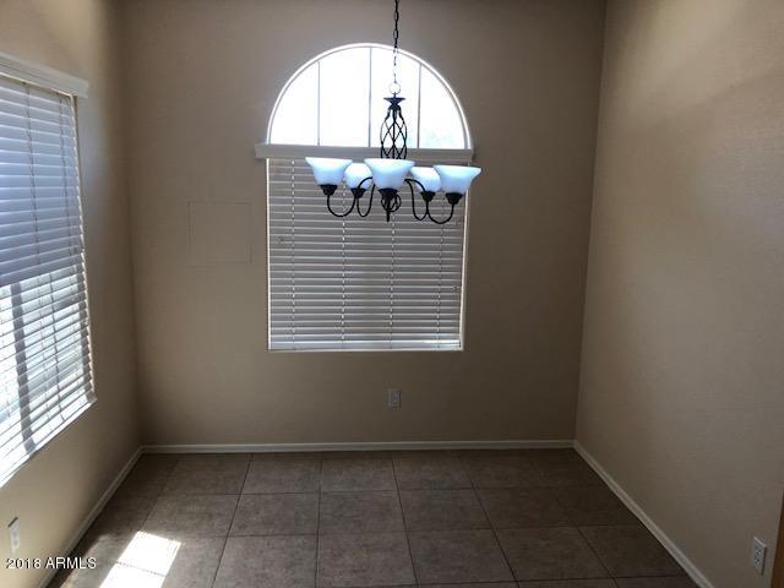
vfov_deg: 49.7
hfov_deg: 63.4
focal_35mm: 28
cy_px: 294
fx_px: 634
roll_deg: -0.2
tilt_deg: -11.4
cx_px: 392
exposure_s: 1/30
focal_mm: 3.99
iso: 25
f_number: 1.8
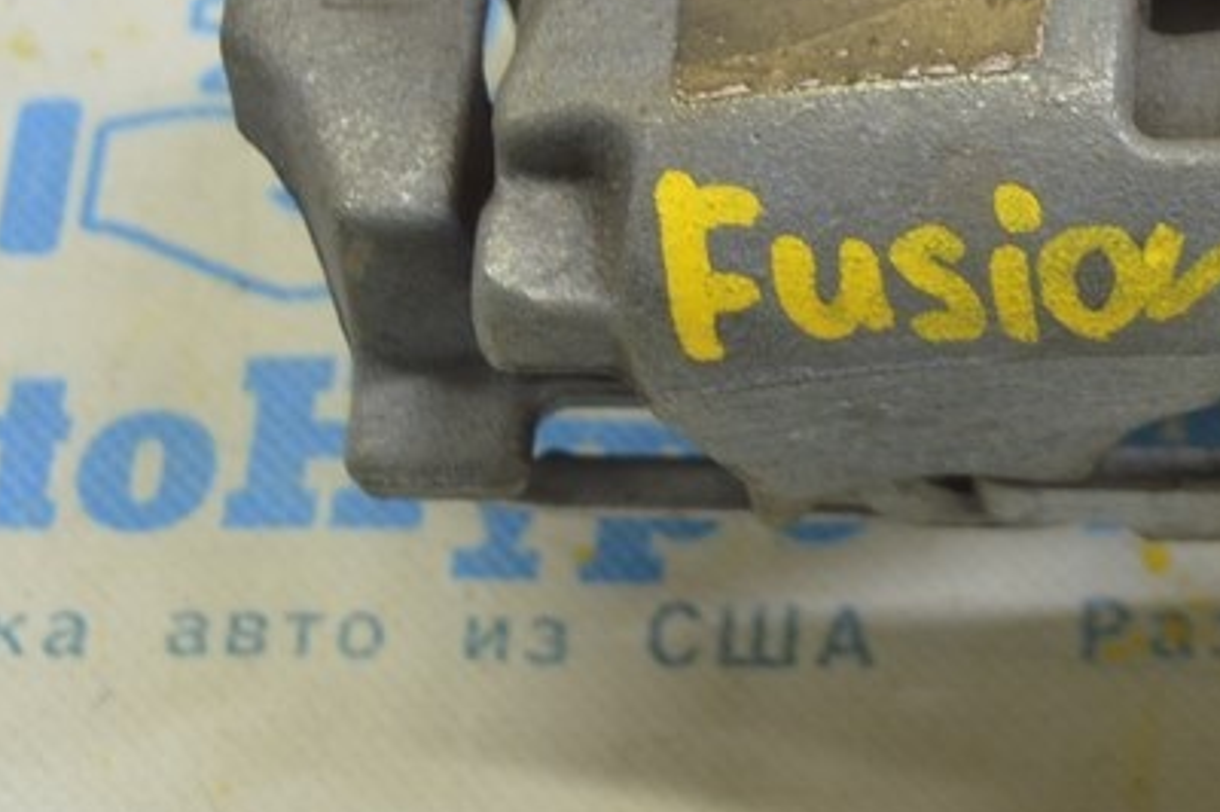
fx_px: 4547
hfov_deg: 15.0
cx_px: 1238
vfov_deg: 10.1
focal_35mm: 134
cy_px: -84
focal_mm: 35
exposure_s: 1/20
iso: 400
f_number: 5.6
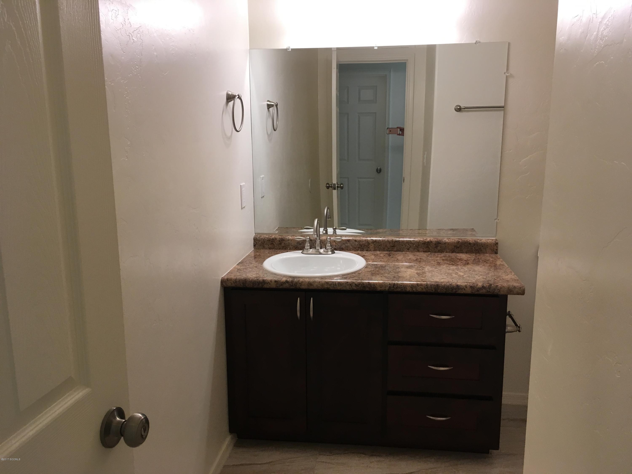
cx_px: 316
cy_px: 237
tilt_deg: -12.3
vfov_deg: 48.2
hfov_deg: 61.7
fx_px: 529
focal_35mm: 29
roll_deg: +1.6
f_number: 2.2
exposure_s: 1/30
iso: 40
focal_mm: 4.15
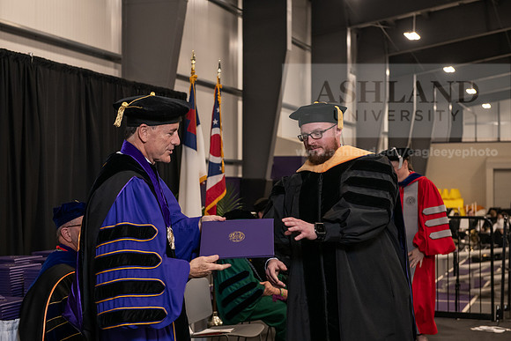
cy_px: 170
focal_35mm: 62
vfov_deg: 21.9
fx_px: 880
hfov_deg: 32.4
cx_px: 256
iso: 2000
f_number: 5
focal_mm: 62
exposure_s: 1/125
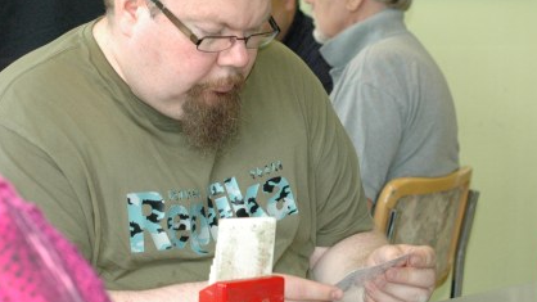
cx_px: 238
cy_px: 126
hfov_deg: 18.9
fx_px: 1609
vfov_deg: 10.7
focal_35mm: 113
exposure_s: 1/100
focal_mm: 50
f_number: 5
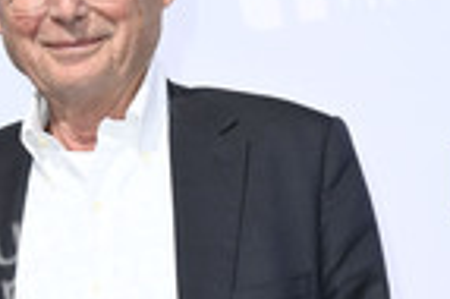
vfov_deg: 6.9
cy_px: 428
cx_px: 104
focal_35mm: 196
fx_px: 2447
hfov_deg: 10.5
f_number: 6.3
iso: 400
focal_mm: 70
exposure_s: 1/250
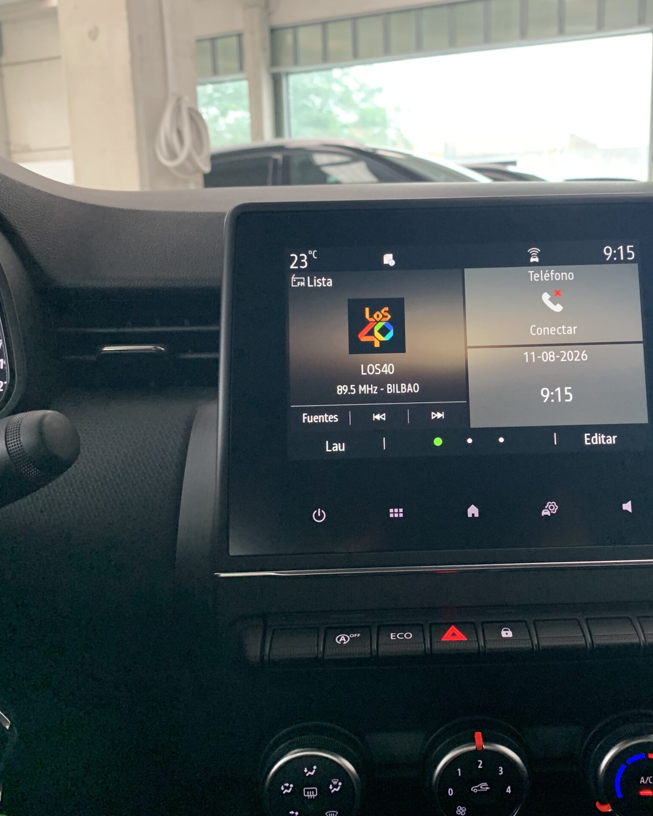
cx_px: 419
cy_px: 407
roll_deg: +0.1
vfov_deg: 52.8
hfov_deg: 42.9
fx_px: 821
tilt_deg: -10.1
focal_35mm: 34
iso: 320
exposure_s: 1/57
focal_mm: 4.25
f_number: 1.8
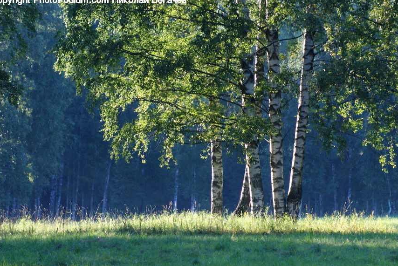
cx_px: 200
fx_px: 2799
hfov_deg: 8.1
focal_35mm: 253
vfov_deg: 5.4
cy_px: 129
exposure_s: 1/60
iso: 400
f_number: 5.6
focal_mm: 160
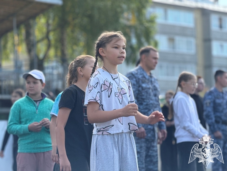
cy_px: 86
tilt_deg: +3.5
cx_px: 114
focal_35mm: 120
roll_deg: +1.9
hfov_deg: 16.4
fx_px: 787
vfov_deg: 12.3
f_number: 2.8
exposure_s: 1/423
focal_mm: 15.66
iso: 64
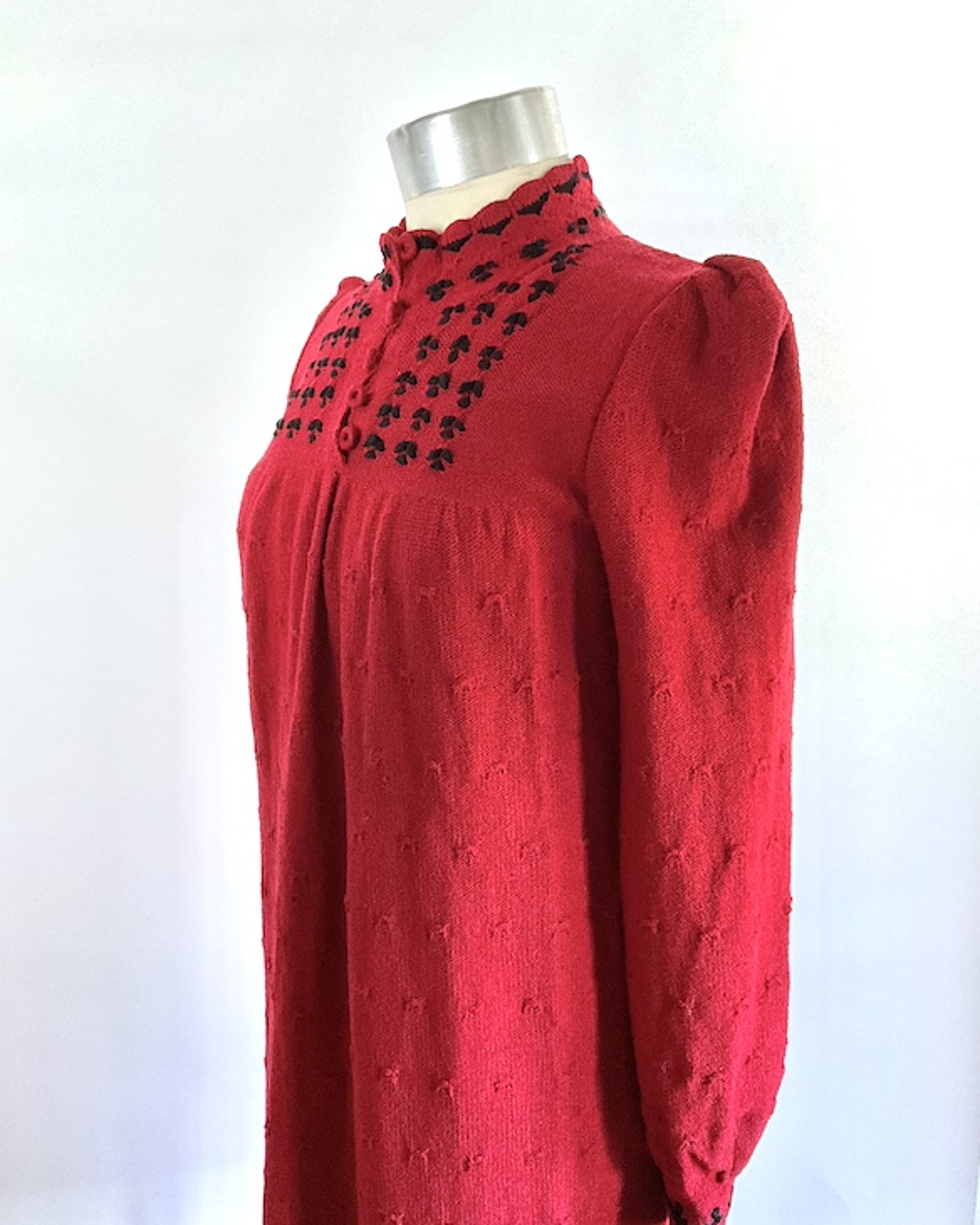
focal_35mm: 31
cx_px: 478
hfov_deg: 47.1
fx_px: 1124
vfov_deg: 57.2
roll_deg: +0.5
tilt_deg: -9.4
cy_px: 616
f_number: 1.8
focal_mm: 3
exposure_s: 1/60
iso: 125
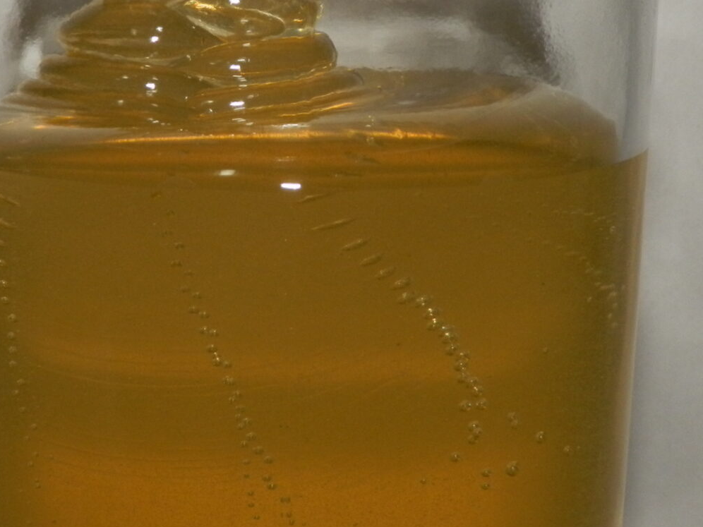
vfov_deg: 20.4
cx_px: 234
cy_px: 169
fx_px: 1462
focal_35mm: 72
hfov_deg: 26.9
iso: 100
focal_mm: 5
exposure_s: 1/30
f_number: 7.3
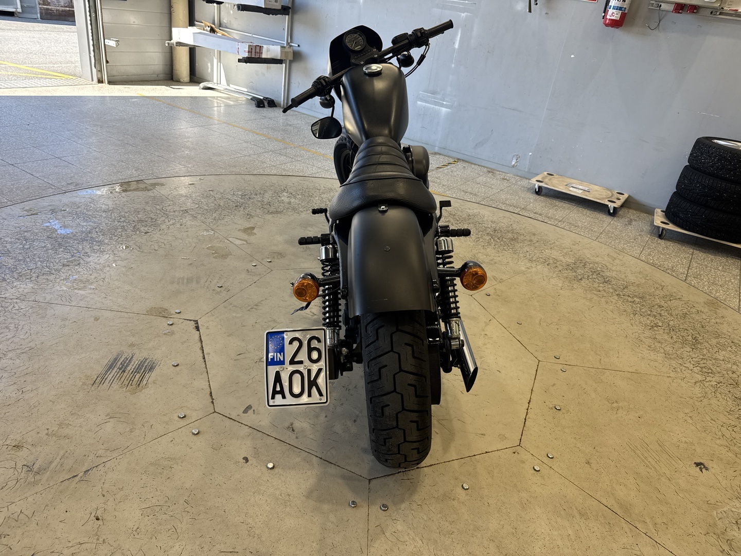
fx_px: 514
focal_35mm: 24
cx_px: 370
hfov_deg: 71.6
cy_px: 278
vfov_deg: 56.8
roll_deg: -9.4
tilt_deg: -28.3
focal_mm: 6.76
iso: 64
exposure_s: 1/256
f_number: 1.78
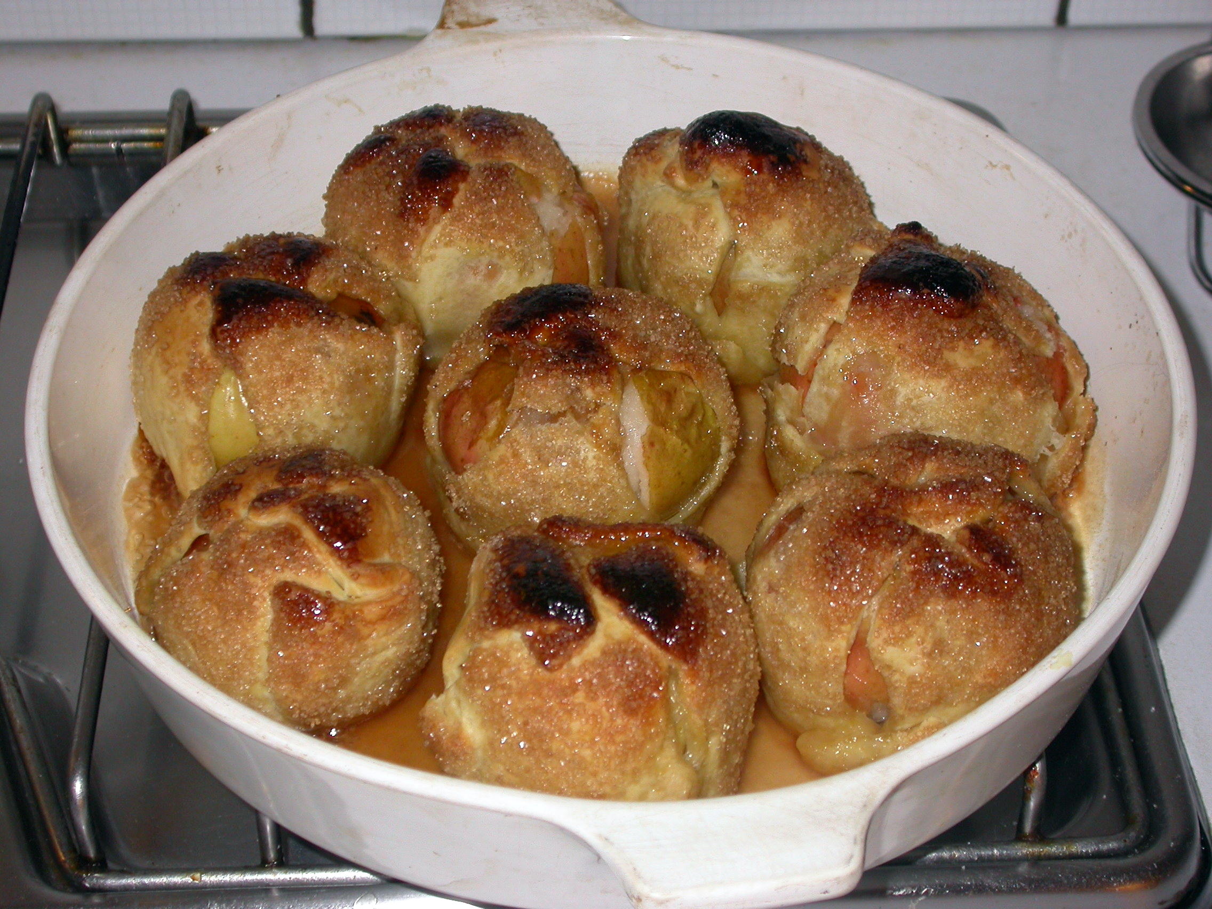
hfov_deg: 28.6
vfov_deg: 21.6
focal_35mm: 68
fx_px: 2381
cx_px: 606
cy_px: 454
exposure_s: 1/60.3
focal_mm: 14.2
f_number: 3.3
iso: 100
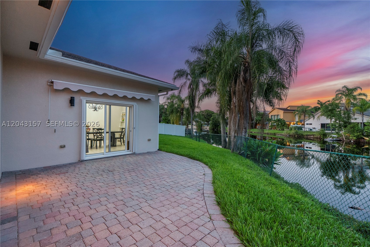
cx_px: 185
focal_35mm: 15
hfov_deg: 100.4
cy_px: 124
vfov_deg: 77.3
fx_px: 154
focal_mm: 10
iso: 1600
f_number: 4
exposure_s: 1/60
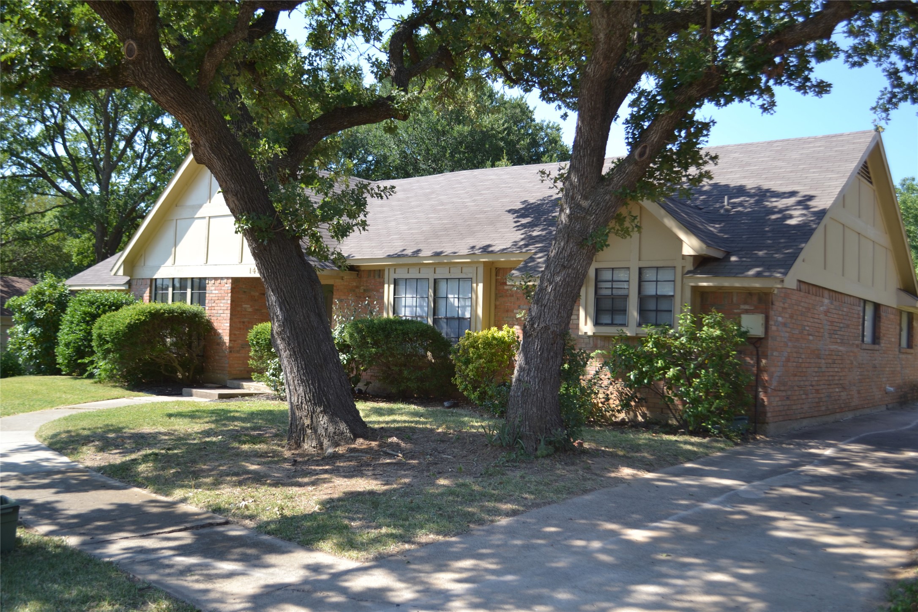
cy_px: 306
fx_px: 841
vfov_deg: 40.0
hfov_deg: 57.2
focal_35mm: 33
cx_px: 459
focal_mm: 22
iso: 100
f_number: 3.8
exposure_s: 1/320
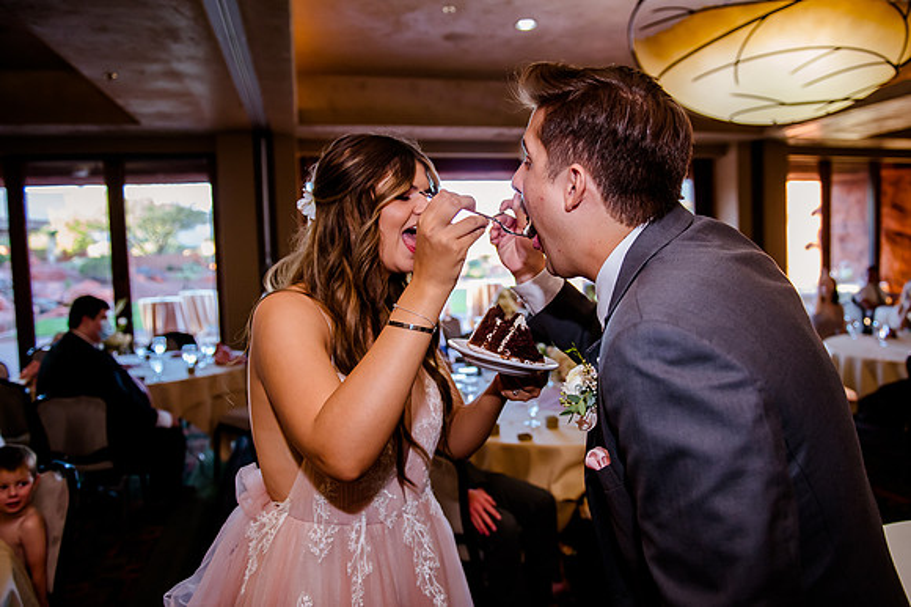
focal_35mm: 26
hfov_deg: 69.4
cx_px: 483
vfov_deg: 49.6
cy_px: 293
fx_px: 657
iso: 3200
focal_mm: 24
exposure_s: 1/400
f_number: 2.8
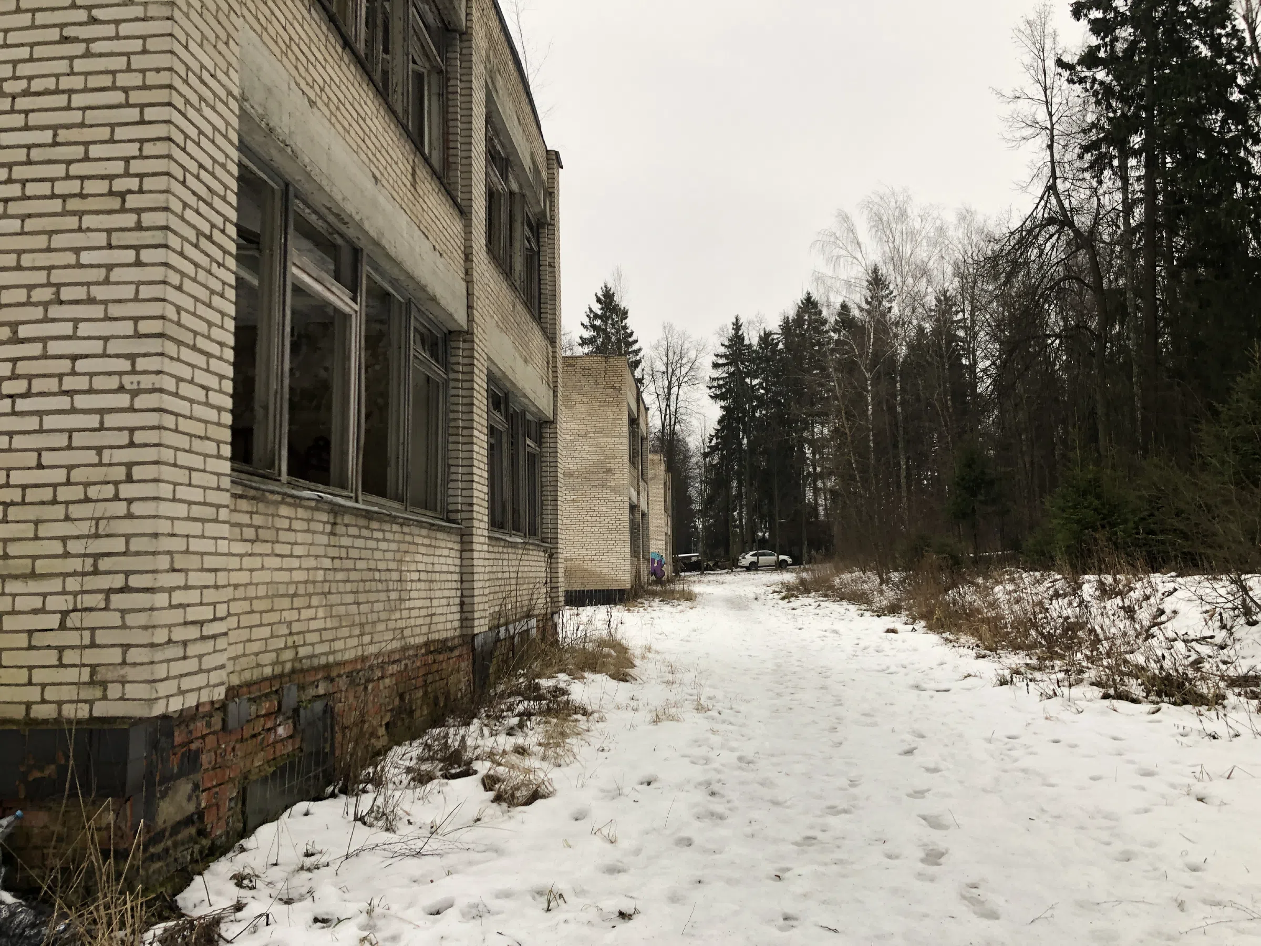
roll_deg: +1.2
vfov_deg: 49.7
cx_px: 630
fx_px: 1020
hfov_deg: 63.4
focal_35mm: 28
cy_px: 473
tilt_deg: +4.7
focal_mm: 4
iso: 40
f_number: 1.8
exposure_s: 1/120
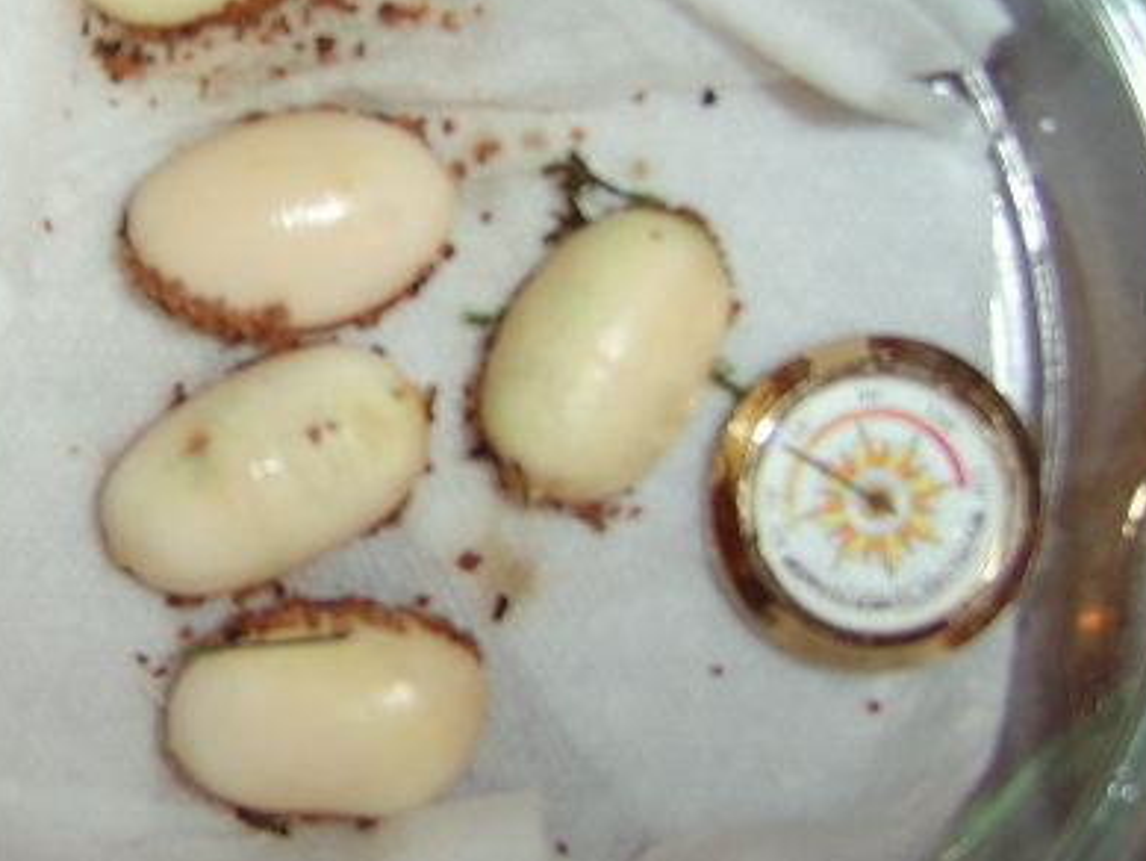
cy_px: 268
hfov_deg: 36.6
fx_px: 1689
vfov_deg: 28.3
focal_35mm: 51
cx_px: 289
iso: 141
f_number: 2.7
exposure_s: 1/30
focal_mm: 8.13
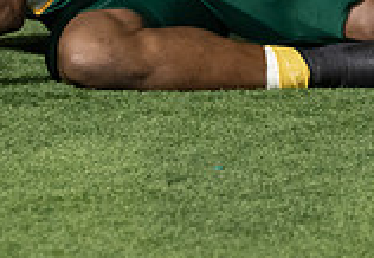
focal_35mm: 624
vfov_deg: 2.3
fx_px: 6552
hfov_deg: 3.3
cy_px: -191
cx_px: 18
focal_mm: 121
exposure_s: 1/1250
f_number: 2.8
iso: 3200
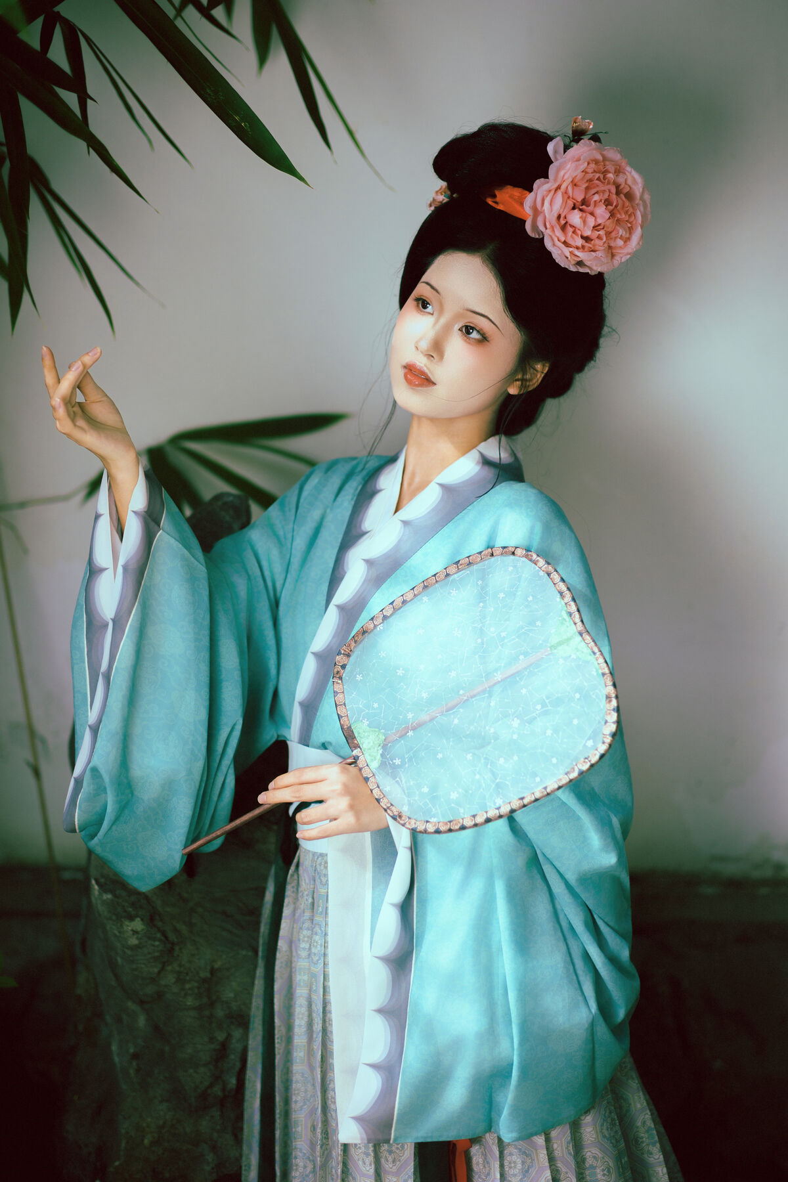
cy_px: 591
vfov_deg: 23.9
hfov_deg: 16.1
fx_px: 2791
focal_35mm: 85
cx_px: 394
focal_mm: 85
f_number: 1.8
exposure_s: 1/1250
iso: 100
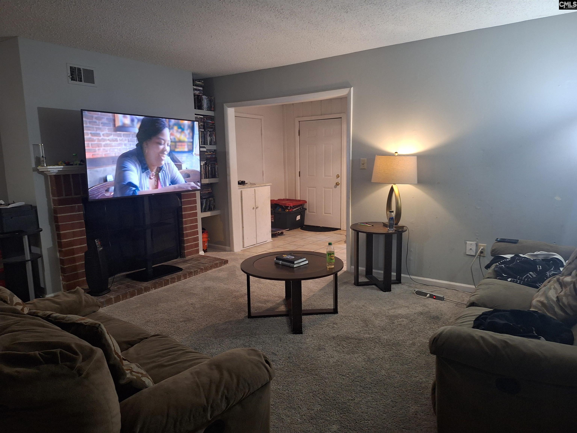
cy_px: 216
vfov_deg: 58.9
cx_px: 288
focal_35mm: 23
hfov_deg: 73.9
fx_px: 383
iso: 250
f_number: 1.8
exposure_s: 1/30
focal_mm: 5.54
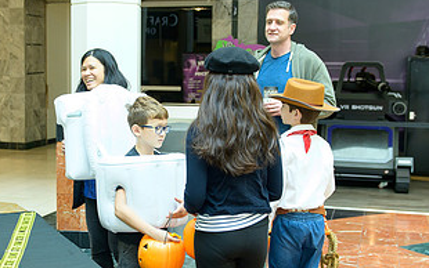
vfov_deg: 21.3
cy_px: 140
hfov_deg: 33.2
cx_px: 148
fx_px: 713
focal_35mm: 61
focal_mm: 32
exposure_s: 1/200
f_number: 3.5
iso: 1250
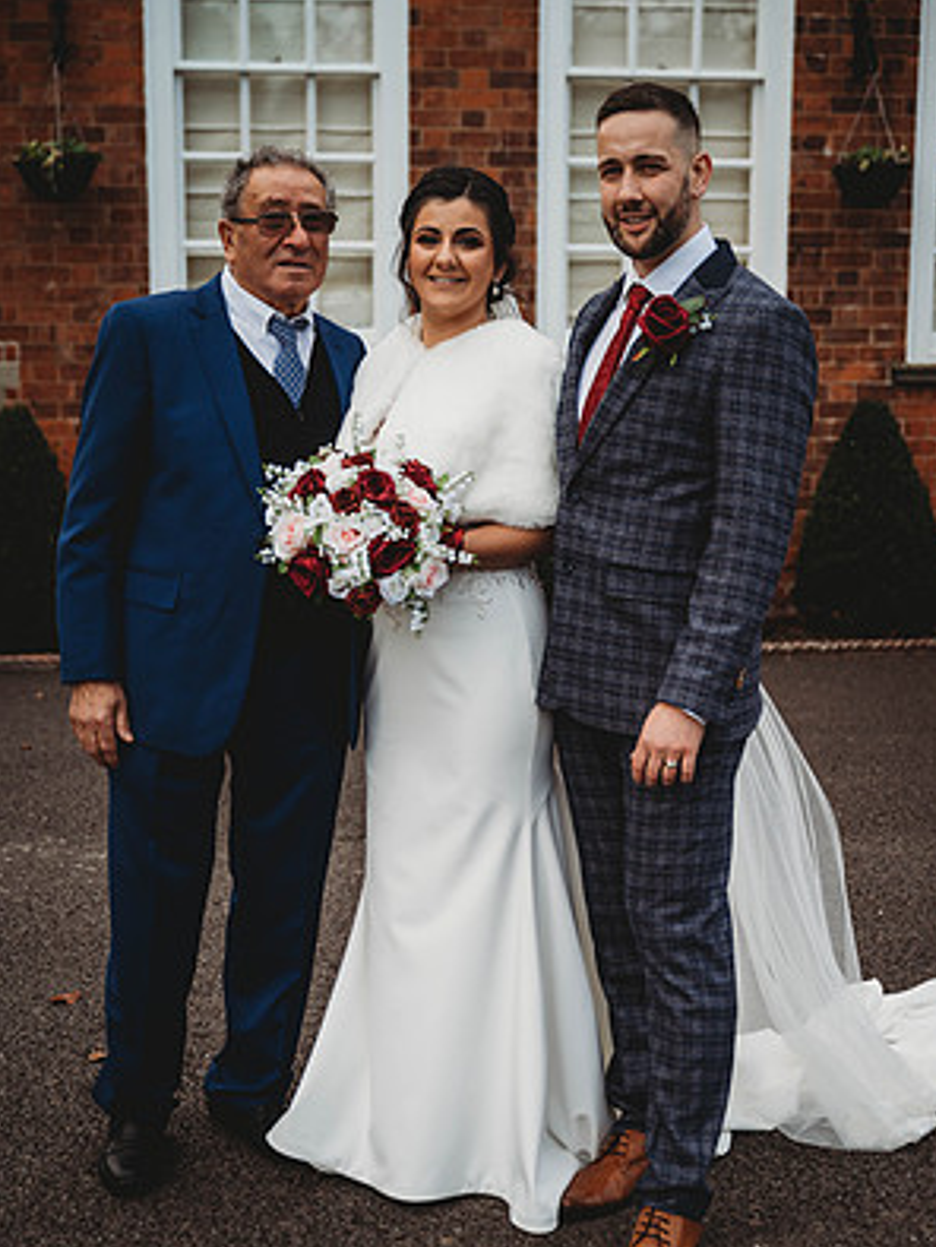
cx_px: 470
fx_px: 2053
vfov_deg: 33.7
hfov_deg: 25.7
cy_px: 677
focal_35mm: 57
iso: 100
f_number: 2.8
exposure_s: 1/400
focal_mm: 52
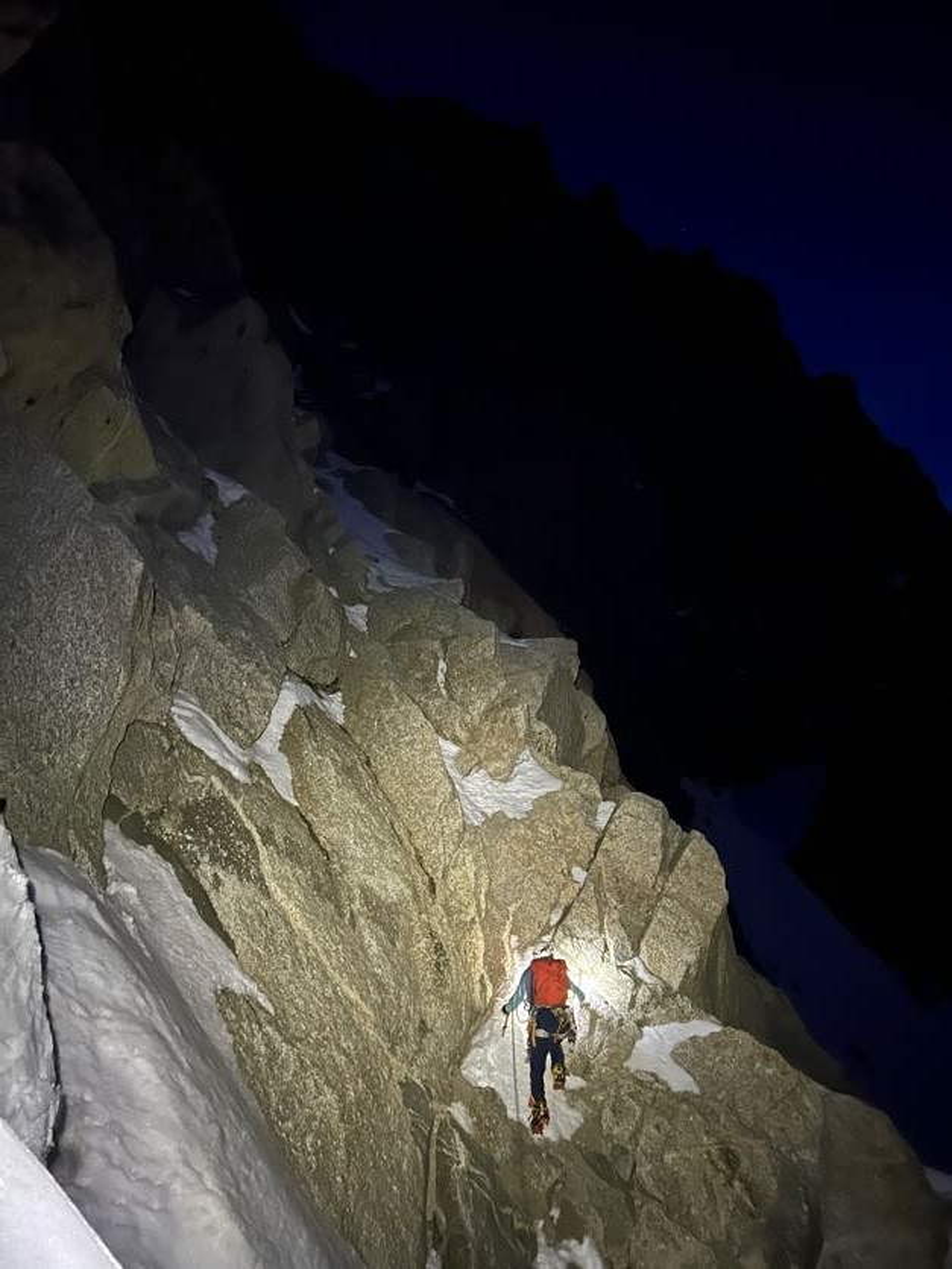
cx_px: 476
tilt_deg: +26.4
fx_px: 953
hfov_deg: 53.1
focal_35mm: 26
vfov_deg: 67.3
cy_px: 634
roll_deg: -2.8
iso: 2000
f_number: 1.5
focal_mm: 5.7
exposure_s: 1/15
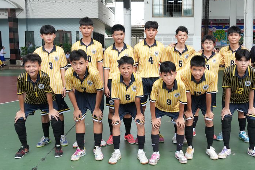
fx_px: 304
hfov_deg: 45.2
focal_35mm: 43
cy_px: 77
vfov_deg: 31.2
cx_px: 151
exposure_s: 1/400
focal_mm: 20
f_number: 5
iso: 800
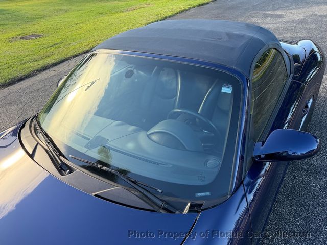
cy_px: 122
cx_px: 164
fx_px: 227
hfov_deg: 71.6
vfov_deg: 56.8
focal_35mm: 24
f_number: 1.78
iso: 80
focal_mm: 6.76
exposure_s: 1/293
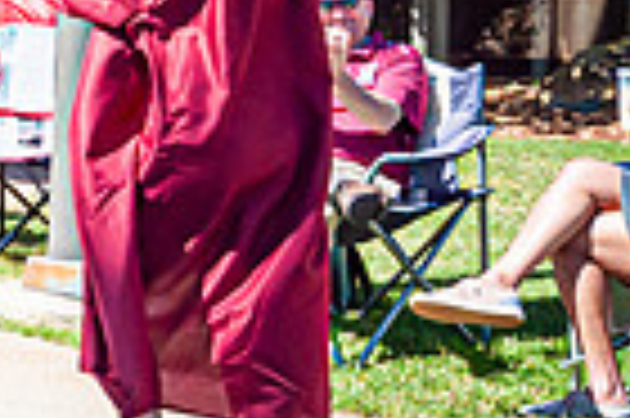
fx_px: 2255
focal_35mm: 129
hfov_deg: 13.5
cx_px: -649
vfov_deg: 10.5
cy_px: 9
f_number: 10
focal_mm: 20
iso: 200
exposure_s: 1/400
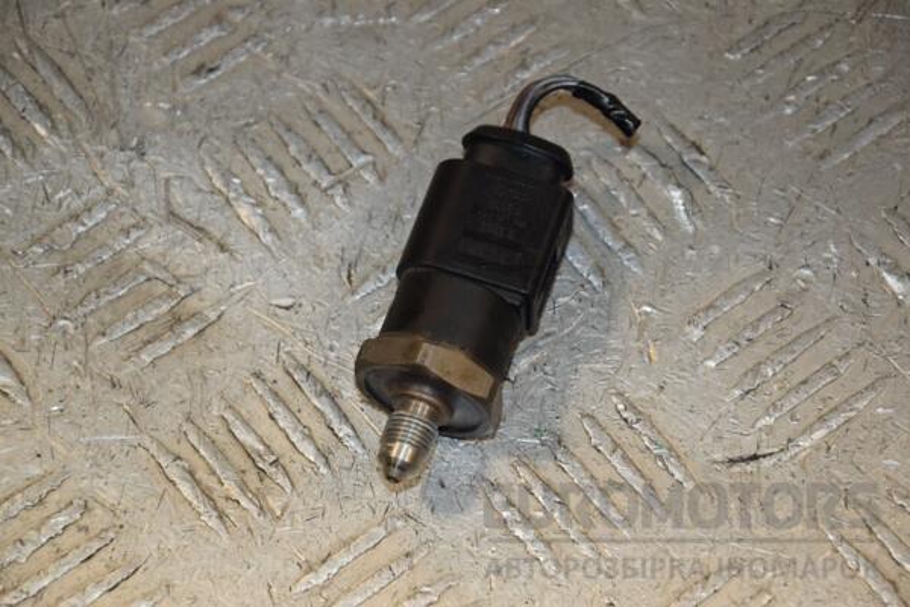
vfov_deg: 8.7
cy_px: 304
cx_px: 455
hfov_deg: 13.0
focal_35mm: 158
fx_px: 3981
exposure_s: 1/200
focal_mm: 105
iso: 800
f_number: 7.1
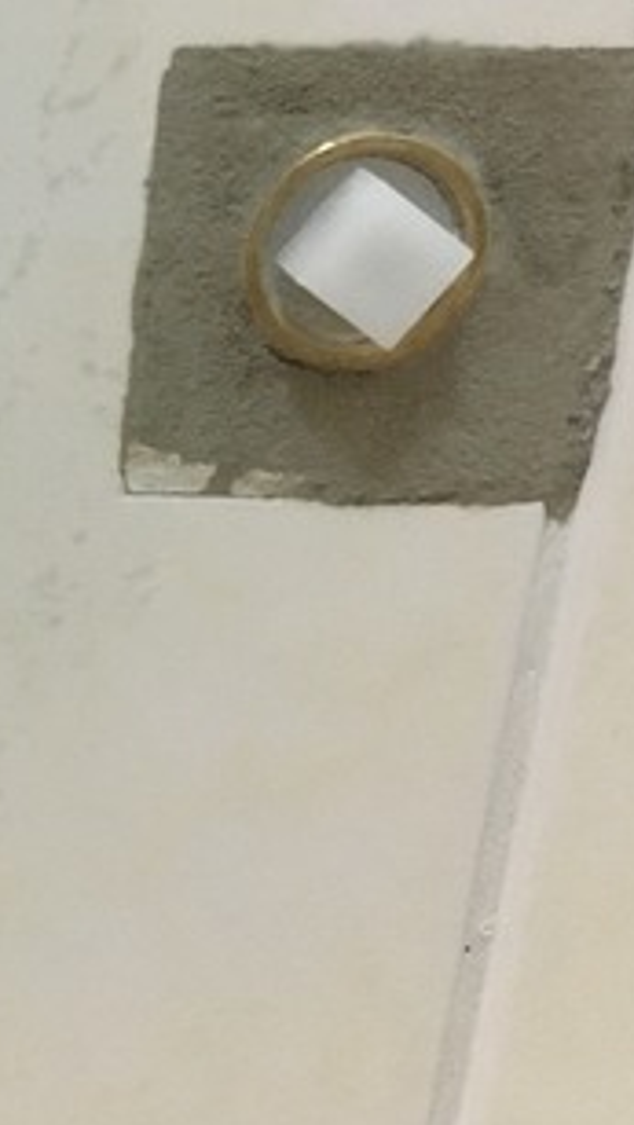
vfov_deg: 28.3
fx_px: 2209
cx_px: -425
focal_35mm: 74
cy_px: 341
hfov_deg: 14.7
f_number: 2.2
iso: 200
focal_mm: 4.15
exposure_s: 1/20
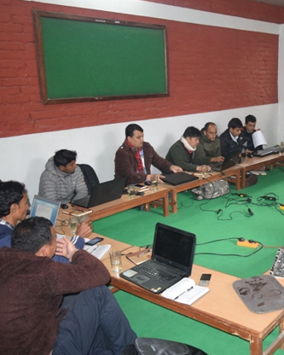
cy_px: 177
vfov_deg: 46.8
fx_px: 410
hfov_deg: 36.8
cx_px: 231
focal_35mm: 39
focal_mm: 18
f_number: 3.5
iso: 1800
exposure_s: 1/60
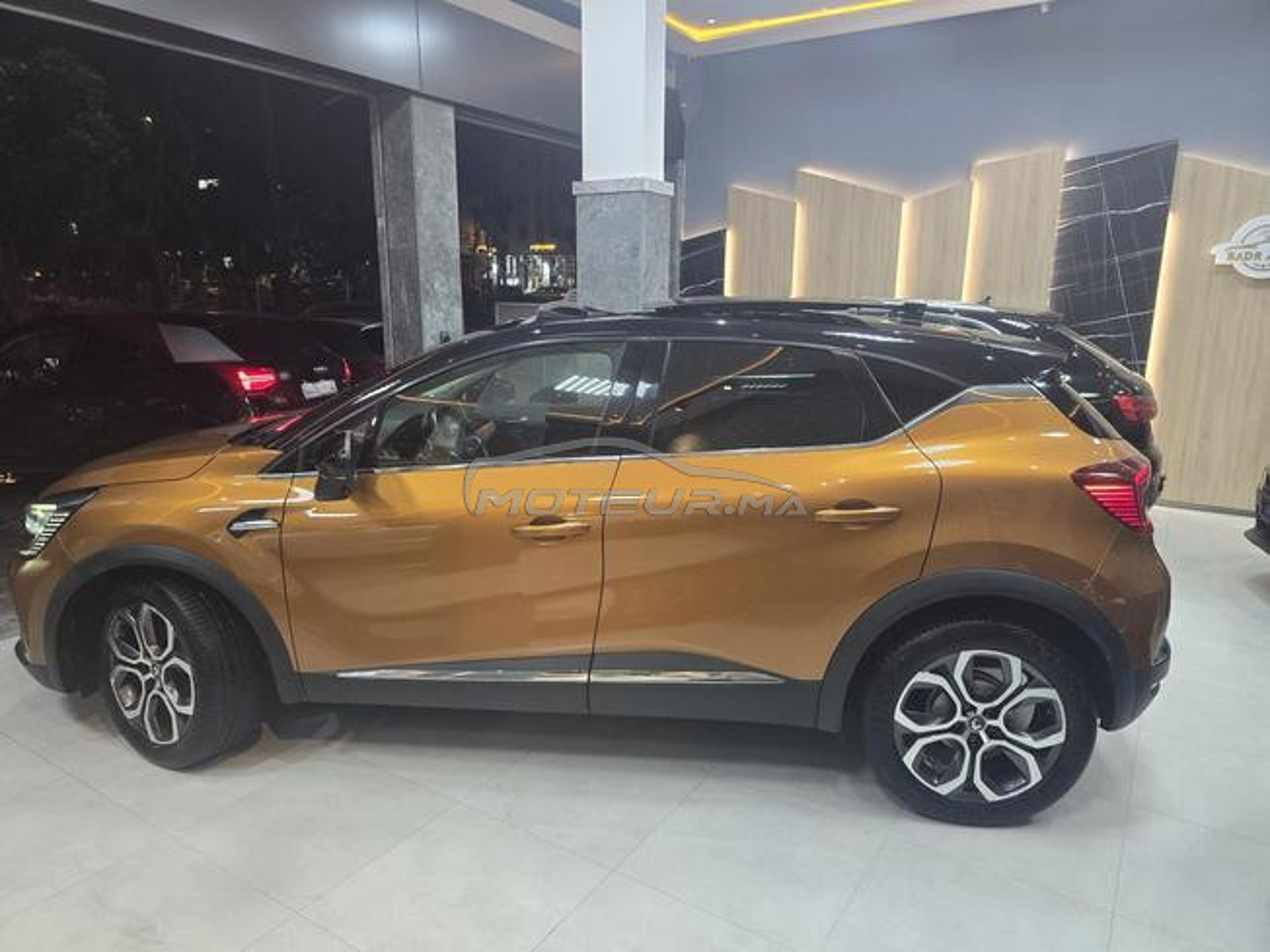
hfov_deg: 73.9
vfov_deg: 58.9
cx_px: 635
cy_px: 476
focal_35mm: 23
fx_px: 844
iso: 200
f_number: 1.7
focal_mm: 6.3
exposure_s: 1/100
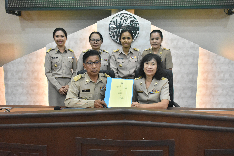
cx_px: 117
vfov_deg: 43.6
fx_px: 195
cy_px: 78
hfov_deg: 61.9
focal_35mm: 30
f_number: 5
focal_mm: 20
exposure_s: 1/100
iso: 2500
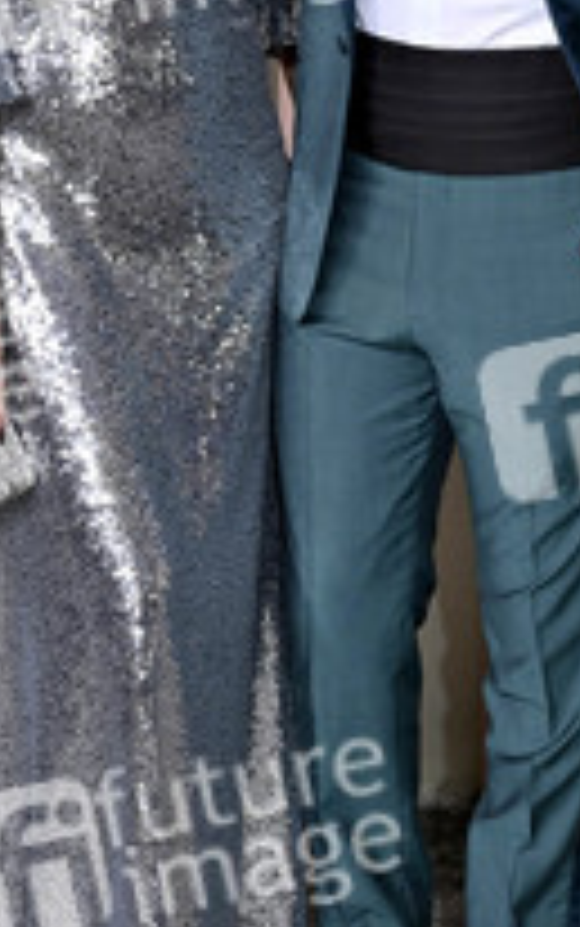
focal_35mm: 182
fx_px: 4597
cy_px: 171
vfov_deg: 11.5
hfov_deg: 7.2
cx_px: 301
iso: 400
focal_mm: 92
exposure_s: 1/200
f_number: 8
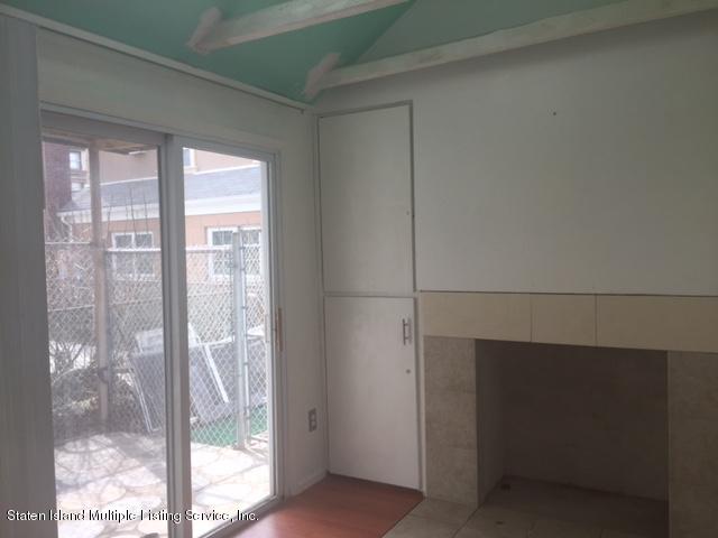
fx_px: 602
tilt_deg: -2.2
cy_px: 269
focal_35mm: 29
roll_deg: +0.6
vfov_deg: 48.2
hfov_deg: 61.7
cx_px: 359
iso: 32
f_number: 2.2
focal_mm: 4.15
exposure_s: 1/172
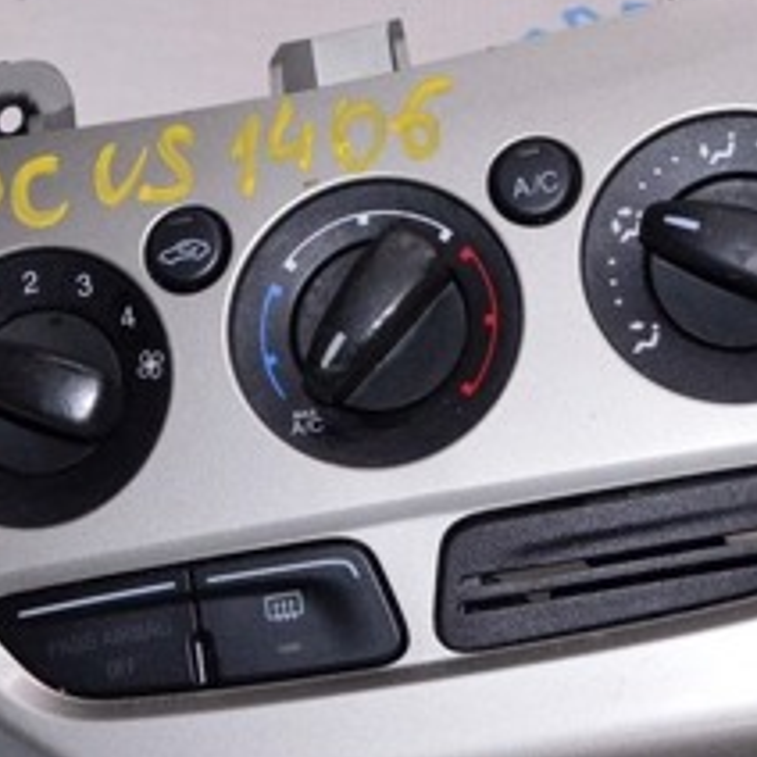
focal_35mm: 96
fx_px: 2382
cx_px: 311
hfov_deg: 18.0
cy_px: 359
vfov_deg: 18.1
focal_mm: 25
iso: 1600
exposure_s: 1/200
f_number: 8
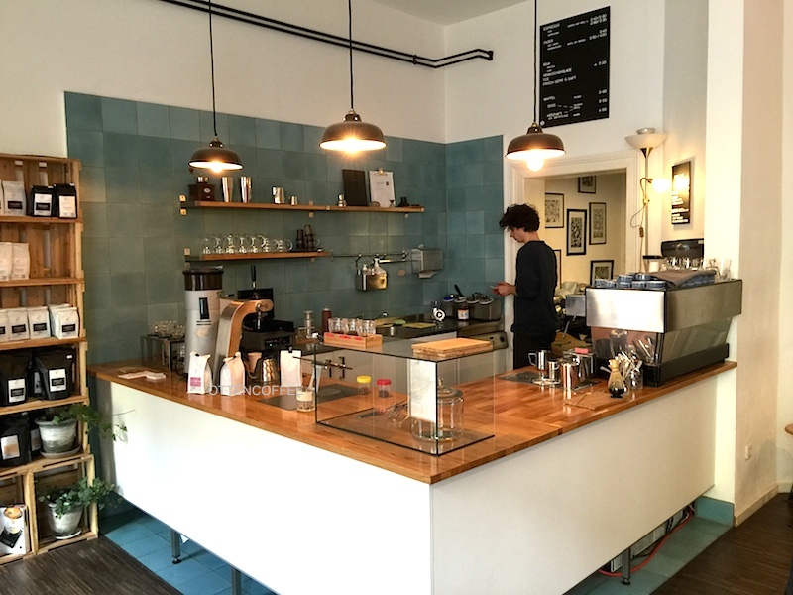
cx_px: 396
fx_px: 664
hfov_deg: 61.7
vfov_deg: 48.2
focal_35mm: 29
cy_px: 298
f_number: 2.2
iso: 64
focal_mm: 4.15
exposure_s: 1/17
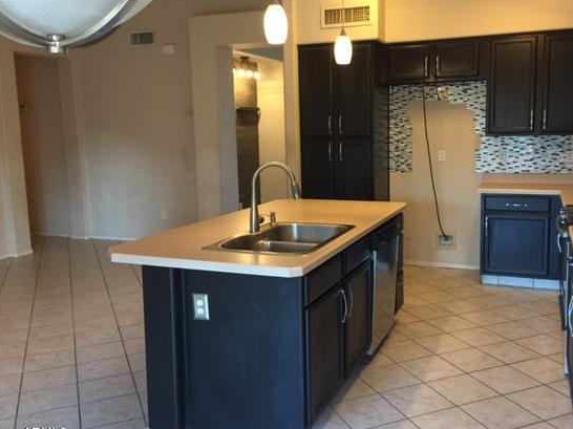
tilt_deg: -6.2
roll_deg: +0.9
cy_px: 202
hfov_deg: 53.8
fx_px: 563
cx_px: 320
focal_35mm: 34
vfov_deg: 41.7
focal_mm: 4.15
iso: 125
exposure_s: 1/15
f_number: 2.2
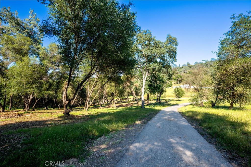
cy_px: 84
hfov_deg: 93.3
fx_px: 118
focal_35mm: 17
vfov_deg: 70.4
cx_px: 126
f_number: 8
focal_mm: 17
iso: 400
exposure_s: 1/2500
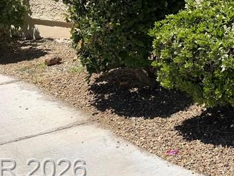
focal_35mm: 70
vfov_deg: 19.0
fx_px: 473
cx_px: 299
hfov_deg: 24.5
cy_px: -68
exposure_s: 1/4975
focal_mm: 6.76
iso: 80
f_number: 1.78
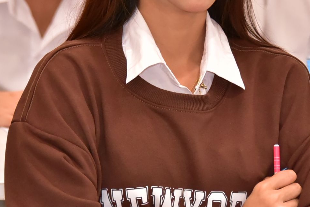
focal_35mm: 351
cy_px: 11
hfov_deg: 5.9
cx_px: 194
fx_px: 3023
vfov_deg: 3.9
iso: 5000
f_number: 5.6
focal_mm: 135
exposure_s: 1/200
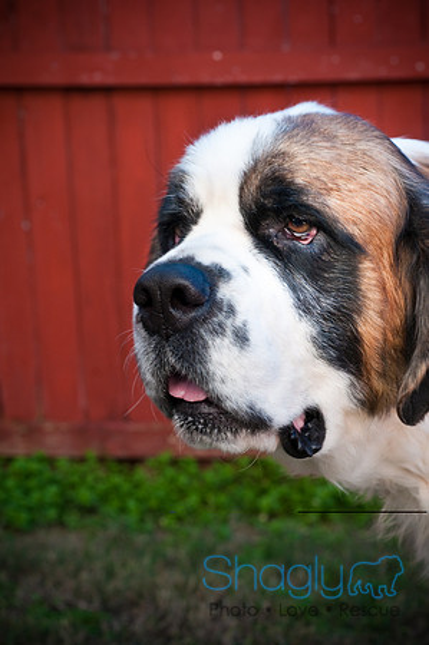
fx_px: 1344
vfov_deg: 27.0
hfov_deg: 18.1
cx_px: 214
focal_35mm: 75
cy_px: 322
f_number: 6.3
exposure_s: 1/125
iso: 200
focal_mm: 50
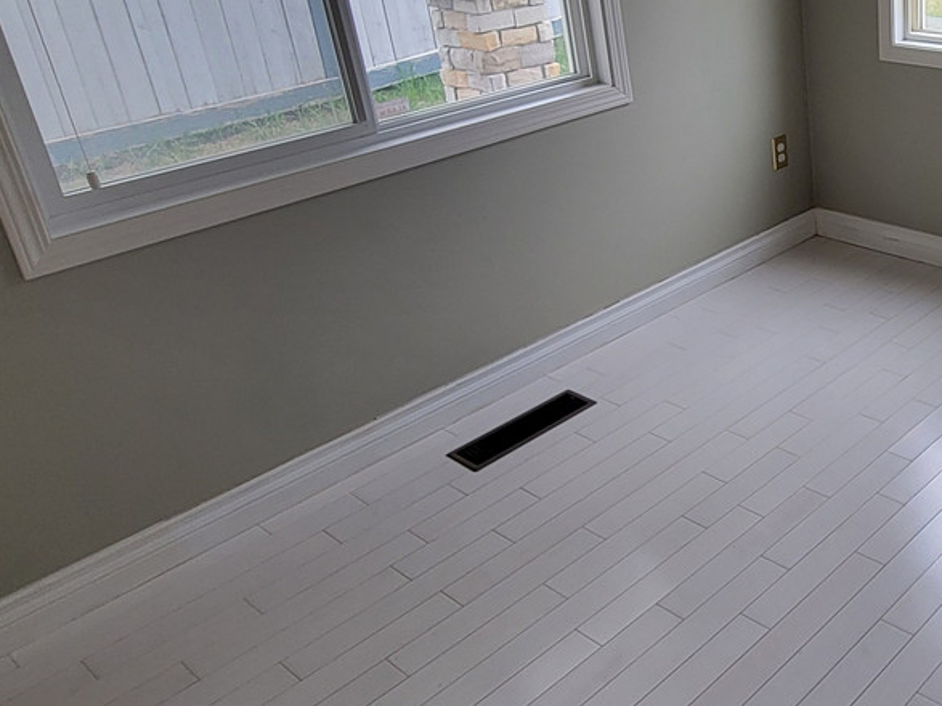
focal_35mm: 34
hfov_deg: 46.8
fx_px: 925
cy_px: 244
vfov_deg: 41.3
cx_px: 900
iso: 100
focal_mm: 2.2
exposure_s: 1/120
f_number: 2.2
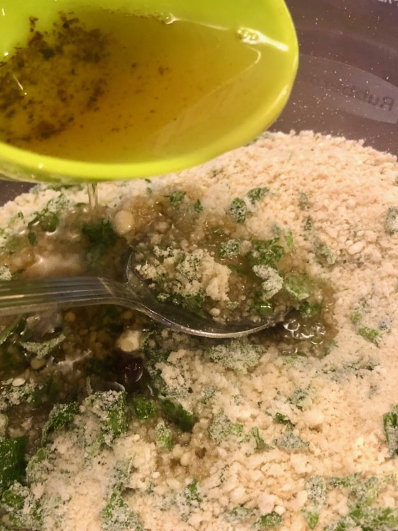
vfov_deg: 53.9
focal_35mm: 34
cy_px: 279
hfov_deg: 41.6
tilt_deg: -54.0
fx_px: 521
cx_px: 159
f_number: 1.8
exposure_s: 1/9
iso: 100
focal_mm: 3.99
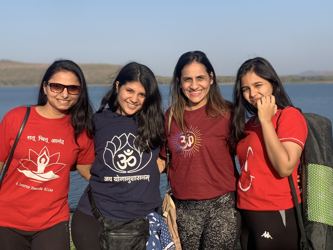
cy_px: 111
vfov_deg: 25.2
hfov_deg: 33.2
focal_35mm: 58
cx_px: 169
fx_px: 558
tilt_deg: -1.9
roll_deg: +0.5
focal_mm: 6
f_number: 2.4
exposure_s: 1/421
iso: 16
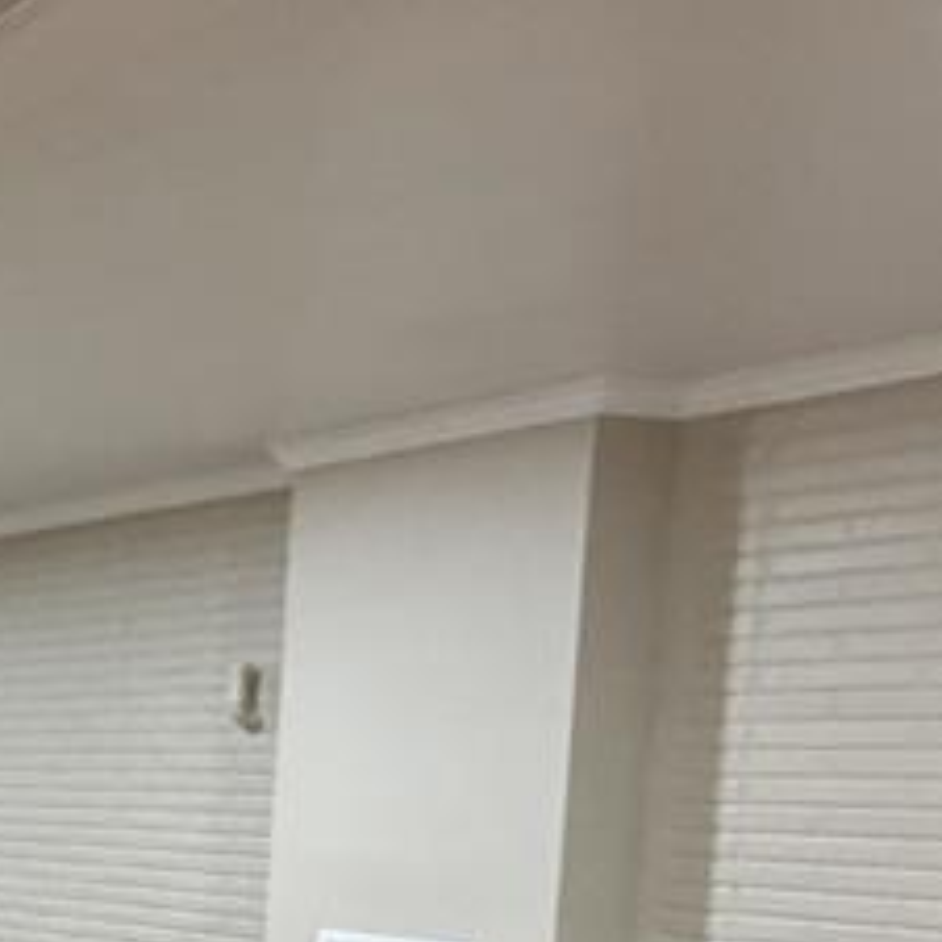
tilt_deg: -5.6
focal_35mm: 56
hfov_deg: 22.3
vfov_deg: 28.7
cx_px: -629
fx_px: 1724
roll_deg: -0.9
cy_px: 929
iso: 640
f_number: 2.2
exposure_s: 1/60
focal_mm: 2.22
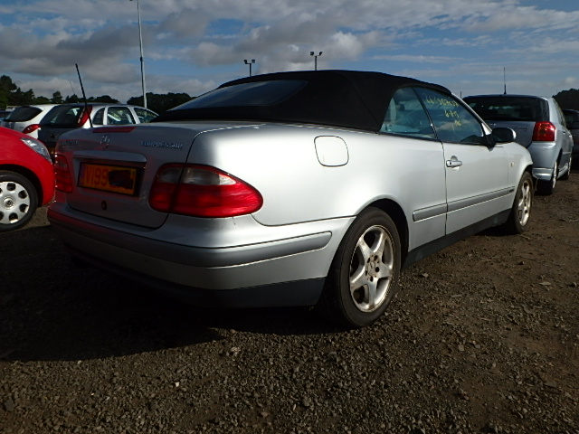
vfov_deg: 53.1
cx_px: 290
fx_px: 435
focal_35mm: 26
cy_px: 217
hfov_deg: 67.3
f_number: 7.1
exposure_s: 1/800
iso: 125
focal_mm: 4.7
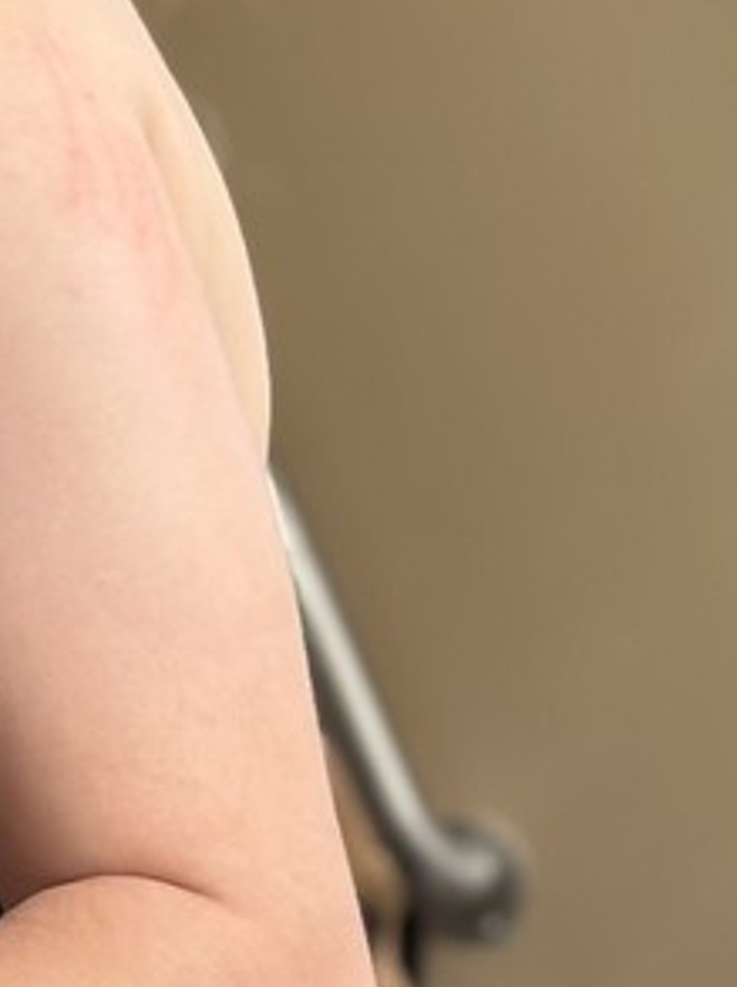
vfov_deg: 9.3
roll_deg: +22.5
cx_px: -195
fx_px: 5974
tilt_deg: -12.4
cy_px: 1270
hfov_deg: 7.0
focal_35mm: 210
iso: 200
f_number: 1.78
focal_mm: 6.86
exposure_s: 1/60
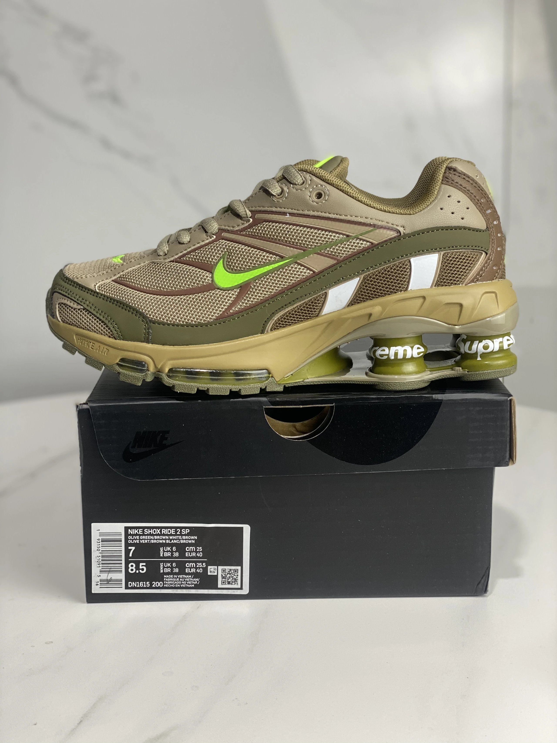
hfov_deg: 28.0
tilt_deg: -13.3
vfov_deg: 36.8
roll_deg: +1.0
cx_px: 278
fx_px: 1116
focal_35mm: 52
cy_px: 372
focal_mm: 6
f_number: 2
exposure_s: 1/100
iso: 64
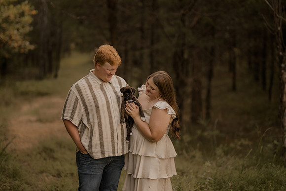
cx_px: 143
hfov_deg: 23.9
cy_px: 96
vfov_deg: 16.1
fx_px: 675
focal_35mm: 85
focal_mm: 85
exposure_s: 1/320
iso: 125
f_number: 1.4
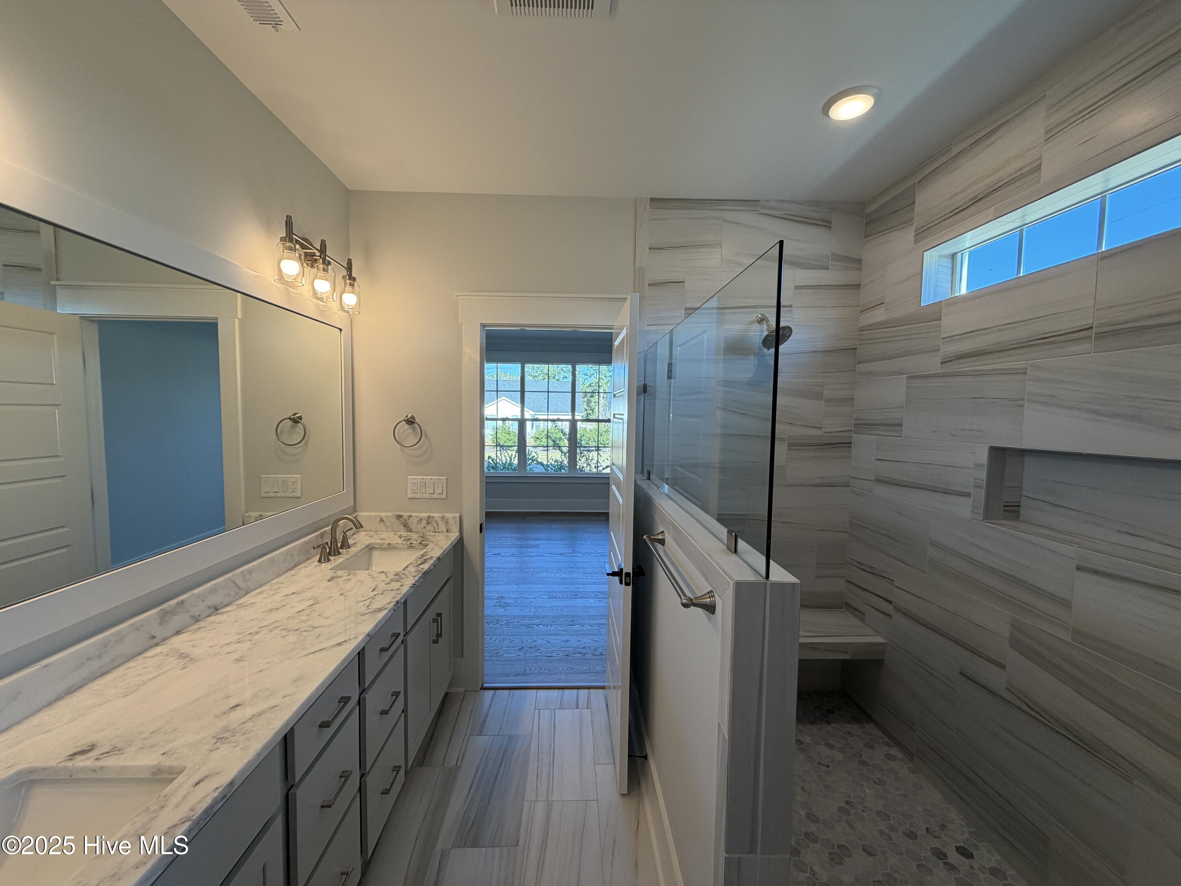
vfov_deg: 85.7
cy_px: 443
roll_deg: -0.9
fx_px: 478
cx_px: 590
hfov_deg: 102.1
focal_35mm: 14
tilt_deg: -3.4
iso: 80
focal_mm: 2.22
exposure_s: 1/120
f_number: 2.2
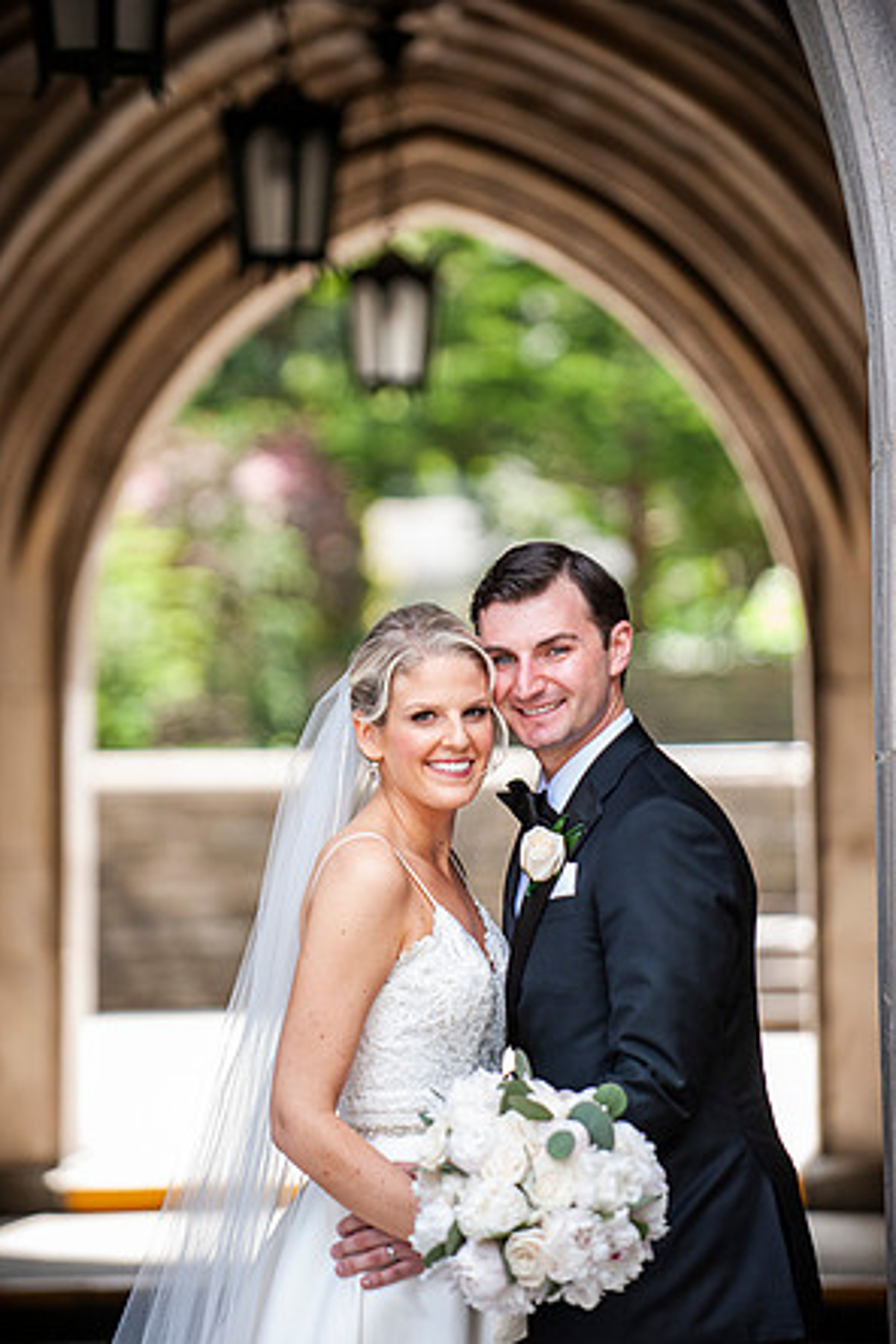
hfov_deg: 8.5
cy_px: 672
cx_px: 450
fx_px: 6048
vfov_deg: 12.7
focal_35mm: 162
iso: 1600
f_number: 2.8
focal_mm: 160
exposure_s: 1/2000
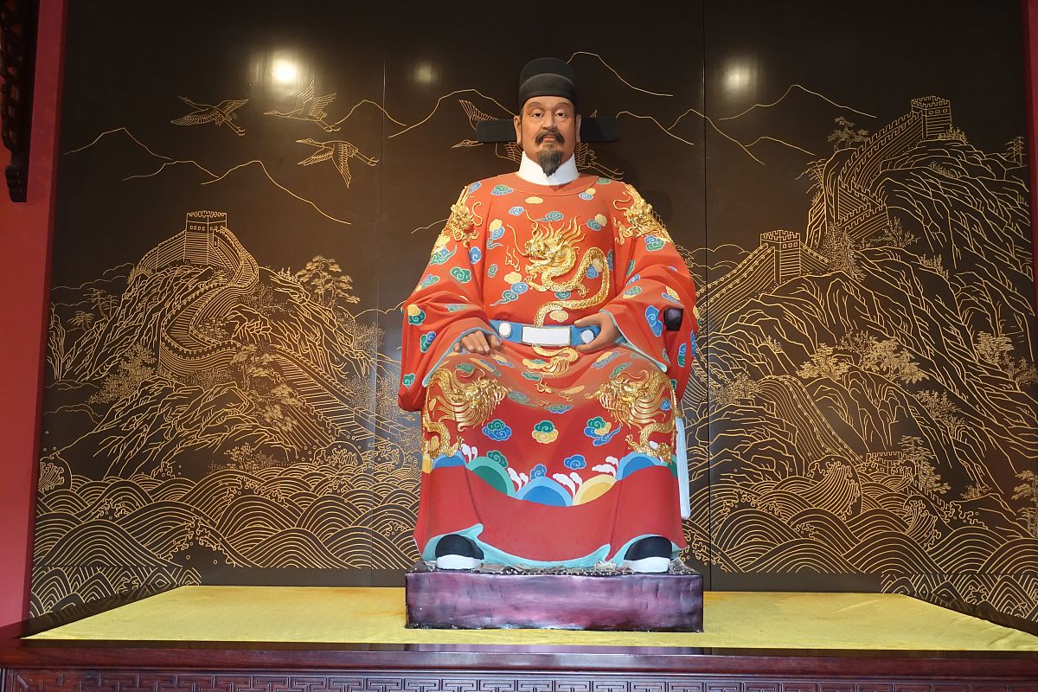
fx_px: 1009
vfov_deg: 37.9
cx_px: 519
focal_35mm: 35
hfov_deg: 54.4
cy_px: 346
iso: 1250
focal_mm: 12.99
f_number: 4.5
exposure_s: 1/40
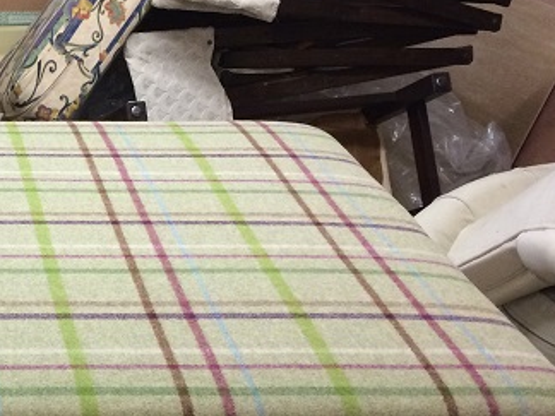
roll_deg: -0.8
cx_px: -75
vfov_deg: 19.8
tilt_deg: -31.0
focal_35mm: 73
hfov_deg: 24.6
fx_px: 1170
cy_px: 371
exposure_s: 1/33
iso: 80
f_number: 2.2
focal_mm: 4.15
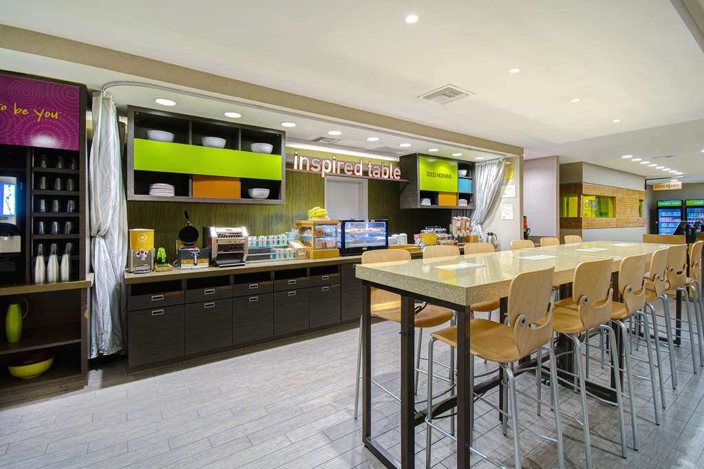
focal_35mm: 15
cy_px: 234
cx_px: 352
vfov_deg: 77.3
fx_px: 293
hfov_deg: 100.4
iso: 250
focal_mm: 10
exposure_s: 1/6
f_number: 7.1
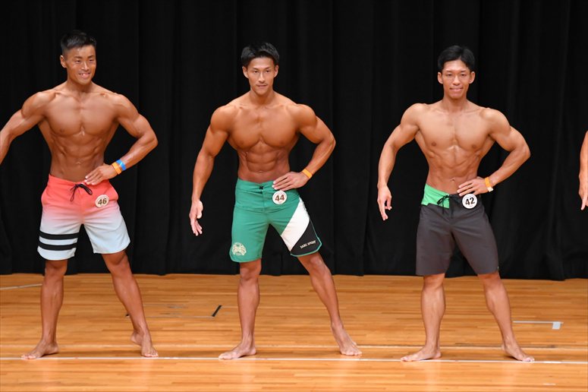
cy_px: 196
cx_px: 294
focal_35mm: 270
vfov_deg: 5.1
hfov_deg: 7.6
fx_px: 4408
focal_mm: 180
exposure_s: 1/400
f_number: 5.6
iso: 4000
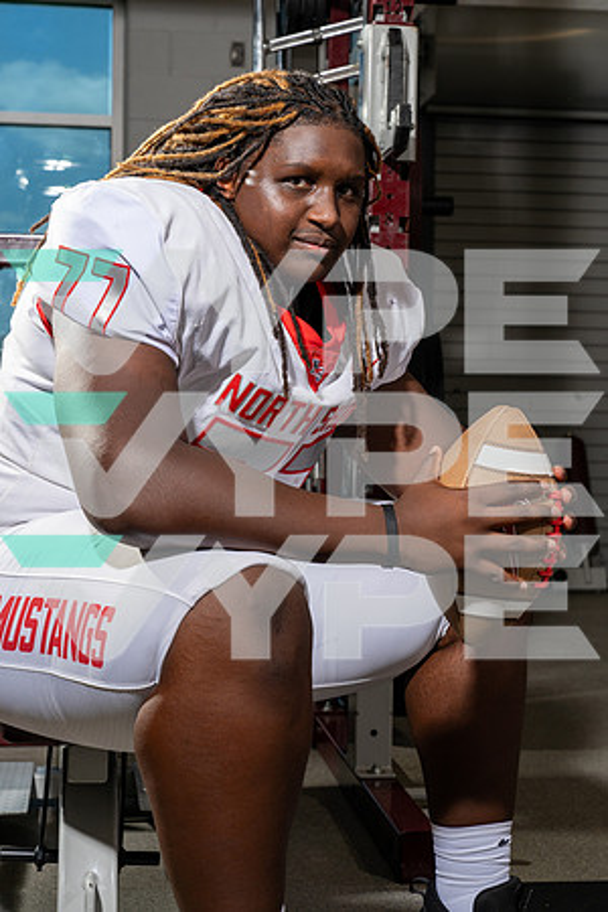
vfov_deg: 31.4
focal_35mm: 64
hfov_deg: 21.2
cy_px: 456
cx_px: 304
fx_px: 1621
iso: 320
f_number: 8
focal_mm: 64
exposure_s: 1/250
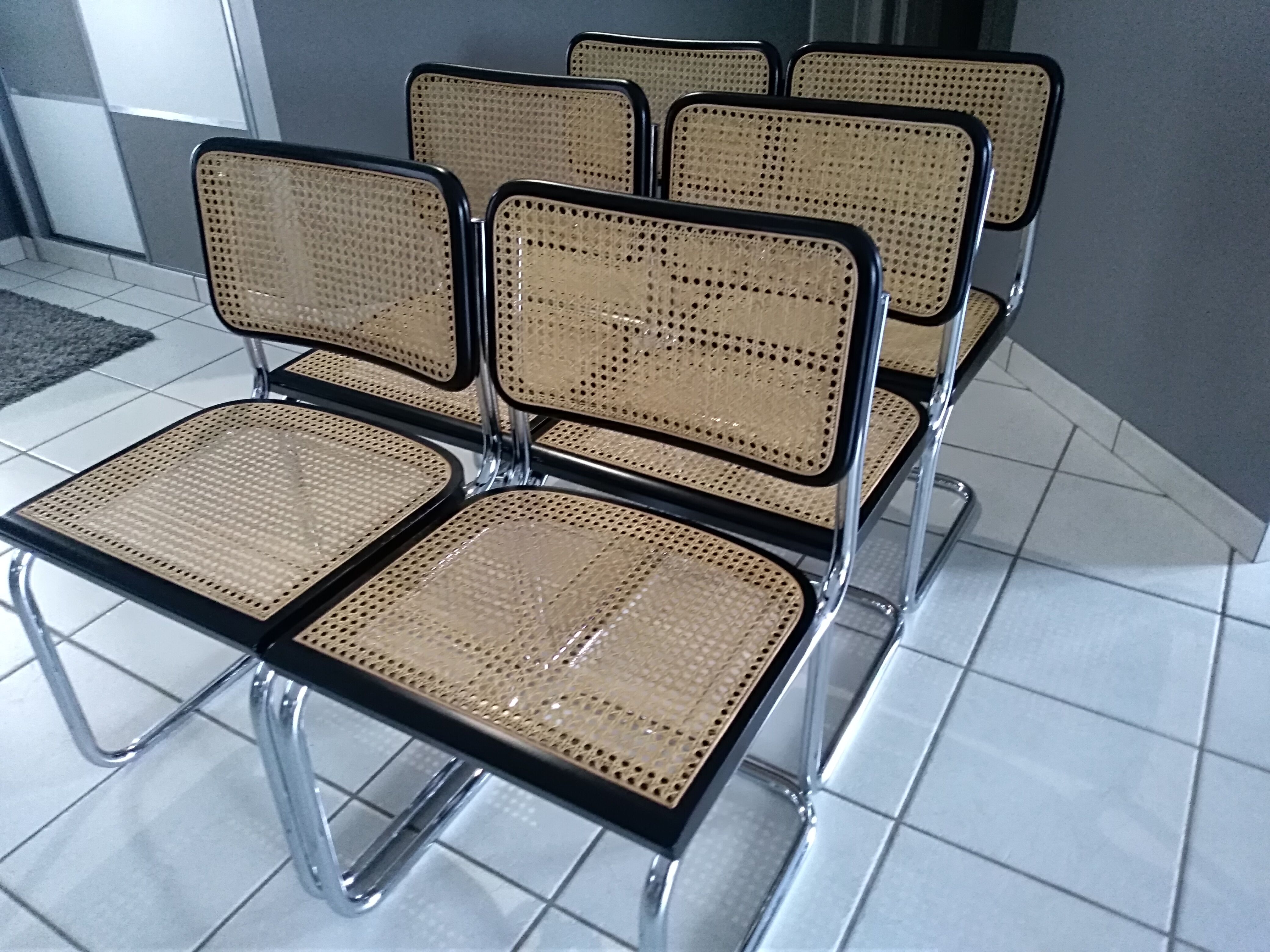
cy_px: 476
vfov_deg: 53.1
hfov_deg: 67.3
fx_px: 954
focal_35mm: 26
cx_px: 635
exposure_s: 1/33.3
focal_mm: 3.54
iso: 761
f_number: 2
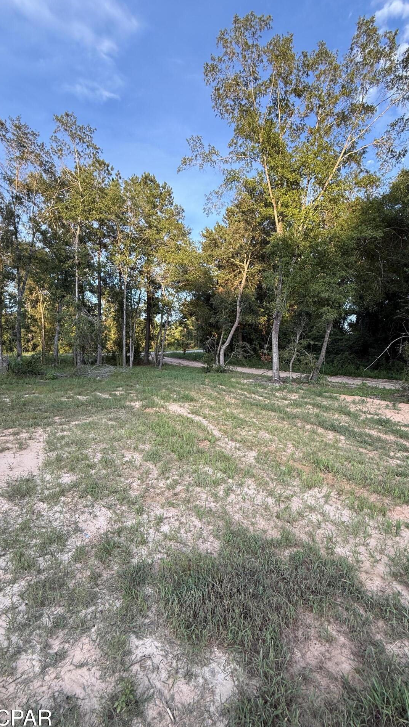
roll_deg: -1.5
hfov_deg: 67.0
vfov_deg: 99.4
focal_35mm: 16
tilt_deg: -2.3
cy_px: 372
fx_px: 309
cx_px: 209
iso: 64
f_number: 2.2
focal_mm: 2.22
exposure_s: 1/178
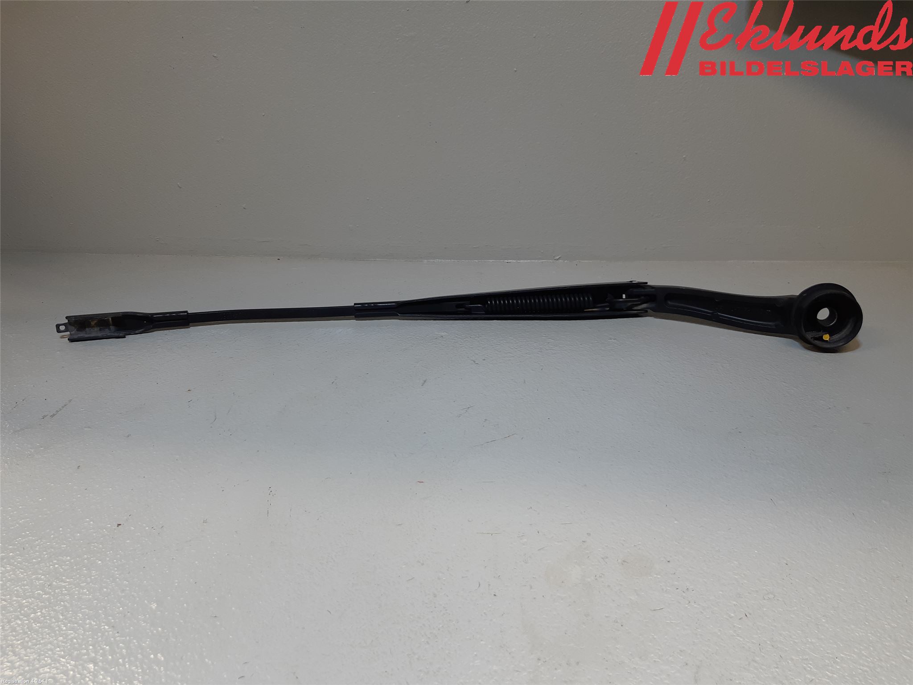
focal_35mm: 26
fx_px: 686
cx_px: 456
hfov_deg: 67.3
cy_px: 342
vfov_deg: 53.1
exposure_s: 1/50
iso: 40
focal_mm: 3.93
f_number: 1.7
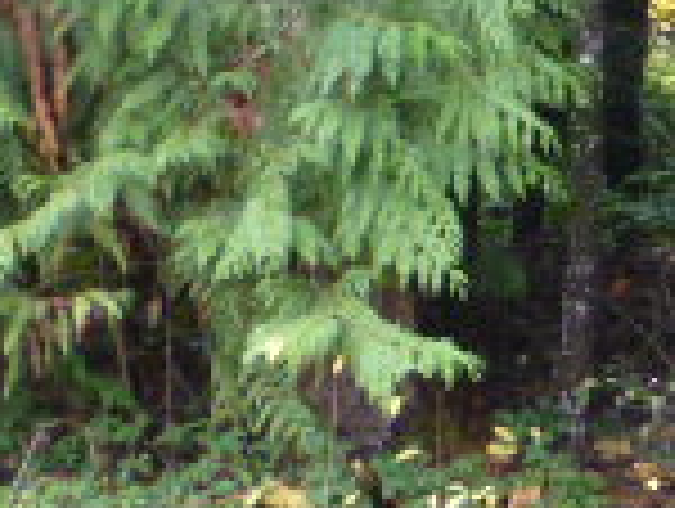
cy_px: 67
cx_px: 1422
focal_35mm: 145
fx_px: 2832
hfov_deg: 11.9
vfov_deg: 10.2
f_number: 3.7
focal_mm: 6.1
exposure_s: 1/60
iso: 320
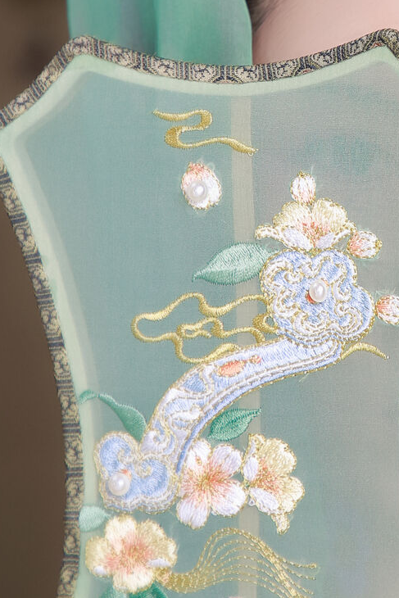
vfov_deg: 8.1
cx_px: 447
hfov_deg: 5.4
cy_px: 66
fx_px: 4220
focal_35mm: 254
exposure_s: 1/160
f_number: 6.3
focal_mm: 105
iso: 100
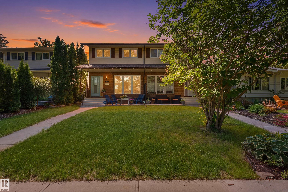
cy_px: 96
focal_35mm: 15
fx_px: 120
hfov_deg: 100.4
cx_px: 144
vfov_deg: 77.3
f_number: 11
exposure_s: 1/250
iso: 400
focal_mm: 10
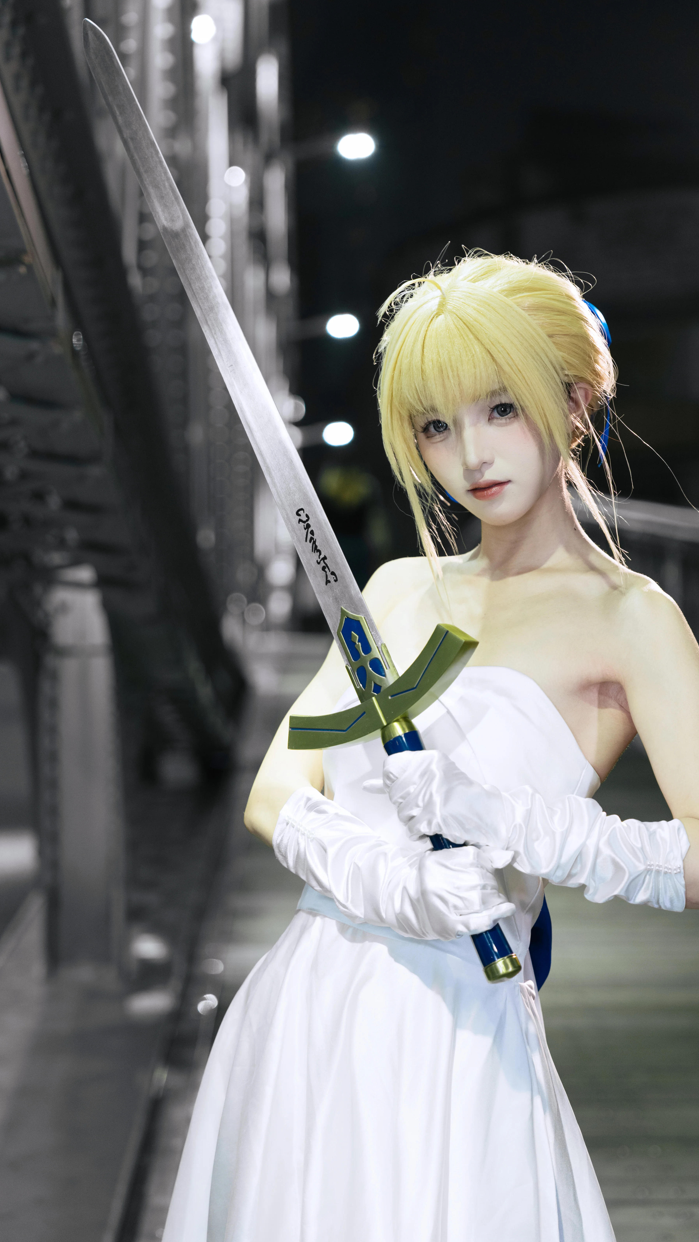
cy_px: 626
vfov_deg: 28.6
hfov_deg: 16.3
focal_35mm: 74
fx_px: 2439
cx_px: 380
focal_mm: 70
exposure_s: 1/100
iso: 800
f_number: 2.8
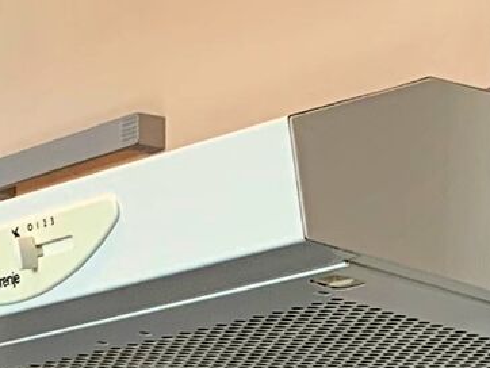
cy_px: 1028
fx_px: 2847
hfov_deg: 9.8
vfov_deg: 6.8
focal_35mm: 201
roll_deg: -1.4
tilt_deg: -1.8
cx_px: 139
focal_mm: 4.25
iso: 64
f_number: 1.8
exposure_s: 1/50
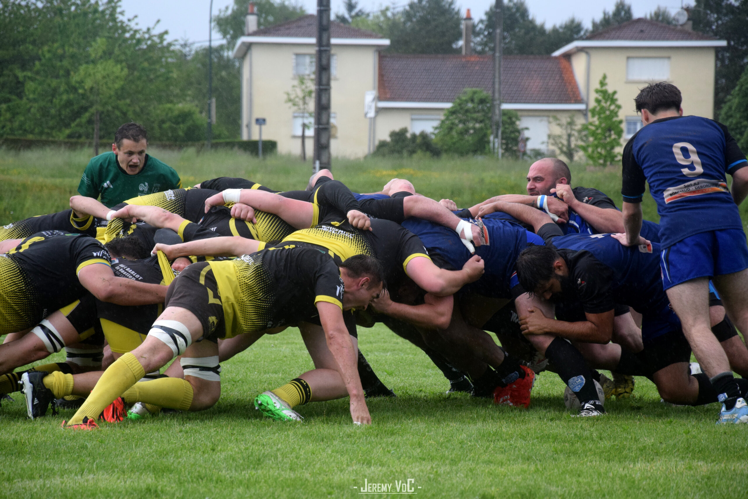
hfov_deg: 13.0
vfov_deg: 8.7
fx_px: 3272
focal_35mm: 158
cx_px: 374
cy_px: 250
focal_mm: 105
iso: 1100
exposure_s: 1/500
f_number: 5.6
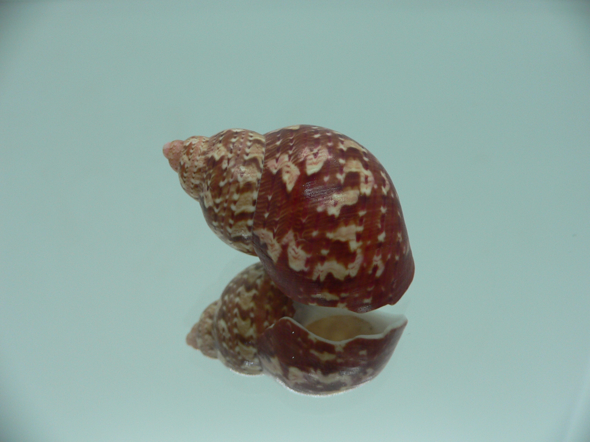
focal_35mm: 35
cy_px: 221
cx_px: 295
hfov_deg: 52.6
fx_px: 597
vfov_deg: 40.7
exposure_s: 1/60
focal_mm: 4.6
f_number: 2.8
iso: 80
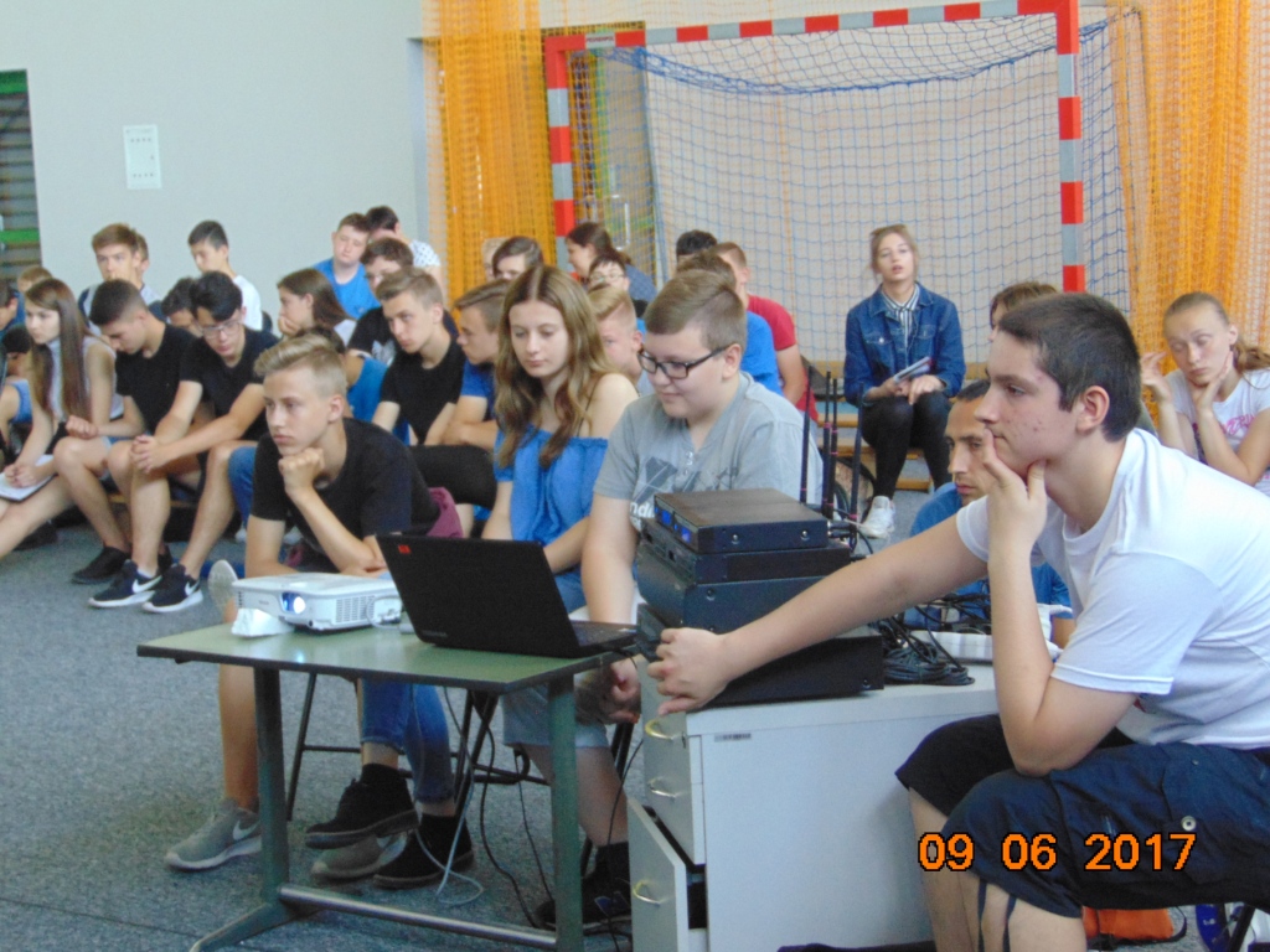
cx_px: 635
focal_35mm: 71
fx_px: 2605
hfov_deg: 27.4
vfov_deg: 20.7
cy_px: 476
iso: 400
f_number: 3.7
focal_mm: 12.8
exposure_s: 1/15
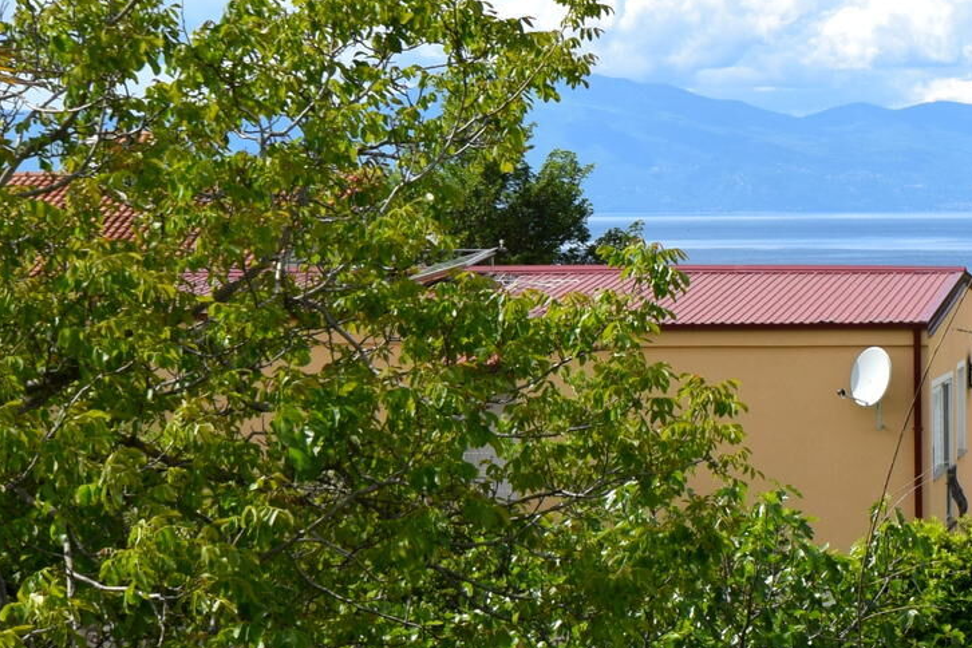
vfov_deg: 11.5
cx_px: 1193
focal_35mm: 119
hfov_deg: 16.4
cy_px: 174
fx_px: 3213
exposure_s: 1/320
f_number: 9
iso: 200
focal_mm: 24
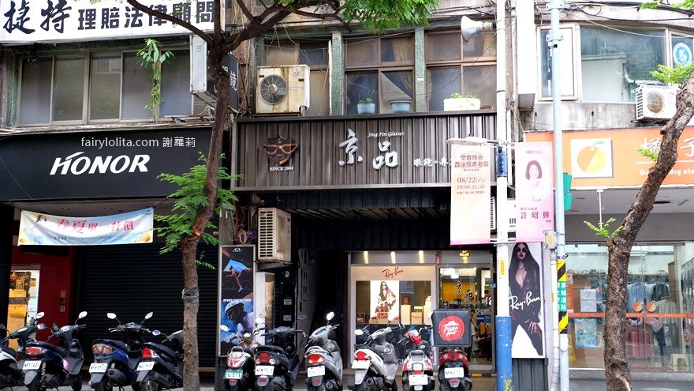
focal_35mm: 45
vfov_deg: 26.5
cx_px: 351
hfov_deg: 45.5
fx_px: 828
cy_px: 178
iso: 500
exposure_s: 1/34
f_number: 4.5
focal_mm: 27.9
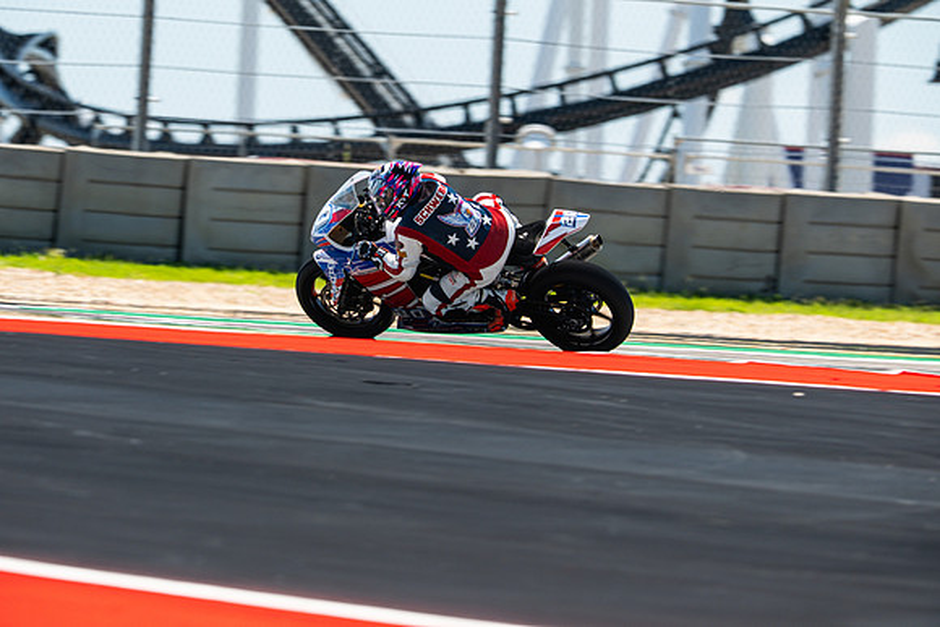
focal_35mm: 420
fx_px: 10969
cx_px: 470
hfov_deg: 4.9
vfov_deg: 3.3
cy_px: 314
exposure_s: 1/400
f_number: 4.5
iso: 160
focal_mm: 280
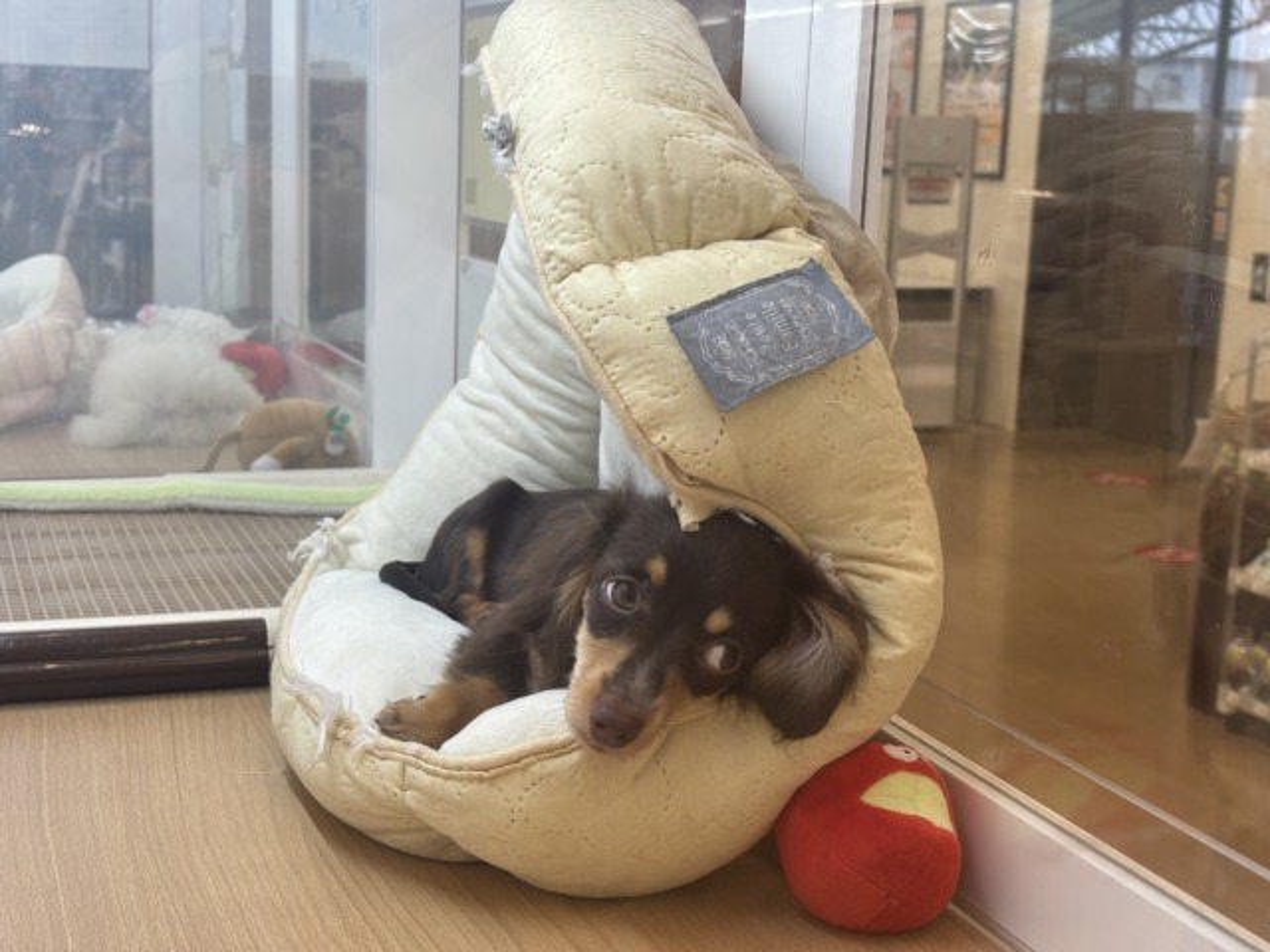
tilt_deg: -9.8
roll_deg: -2.6
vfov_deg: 28.0
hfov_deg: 36.8
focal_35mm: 52
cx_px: 635
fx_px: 1908
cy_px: 476
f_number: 1.6
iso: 64
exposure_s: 1/100
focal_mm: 5.96
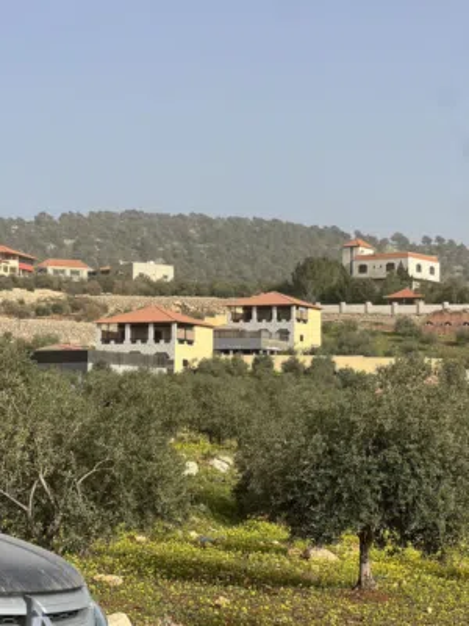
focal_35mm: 77
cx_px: 234
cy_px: 313
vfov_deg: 25.3
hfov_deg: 19.1
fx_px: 1391
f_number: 2.8
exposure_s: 1/791
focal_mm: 9
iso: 32
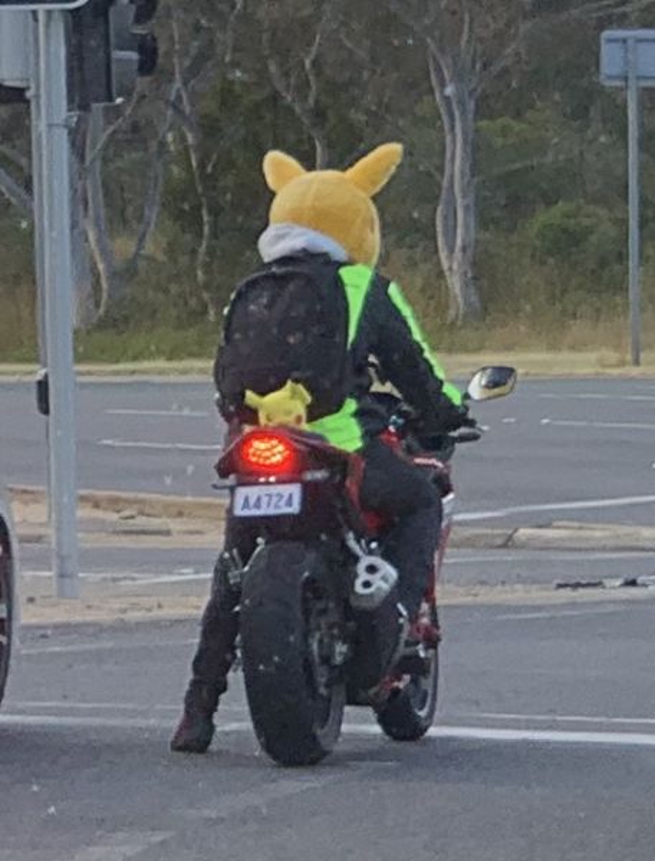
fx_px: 1301
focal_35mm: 52
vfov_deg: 36.7
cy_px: 430
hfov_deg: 28.3
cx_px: 328
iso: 16
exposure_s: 1/174
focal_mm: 6
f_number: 2.4
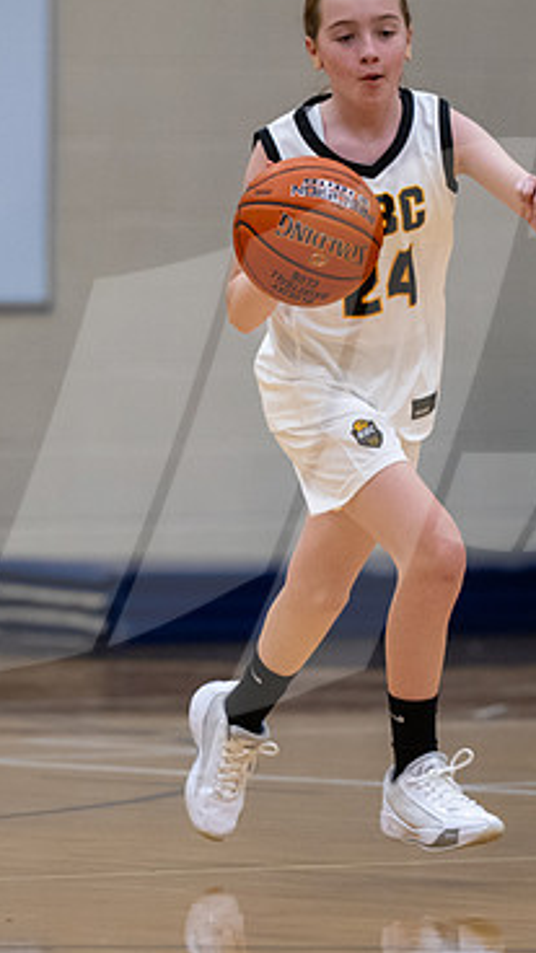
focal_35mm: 452
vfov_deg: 4.8
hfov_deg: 2.7
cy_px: 487
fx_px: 11421
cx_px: 170
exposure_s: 1/640
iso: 3200
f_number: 2.8
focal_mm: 195
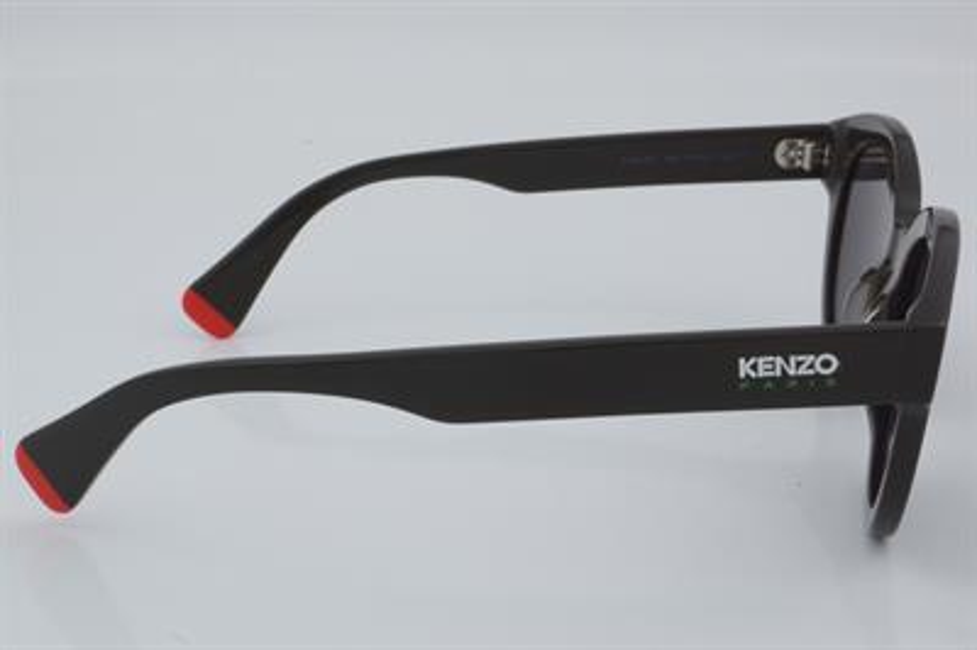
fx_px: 1830
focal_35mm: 68
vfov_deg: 20.1
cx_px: 488
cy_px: 325
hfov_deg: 29.9
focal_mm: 45
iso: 100
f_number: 32
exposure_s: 1/3
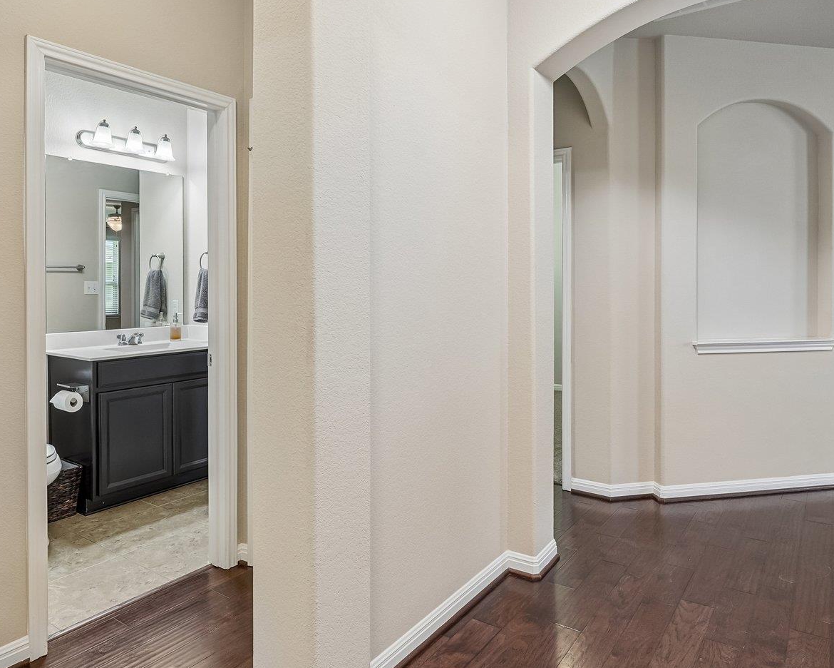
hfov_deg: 72.5
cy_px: 284
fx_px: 568
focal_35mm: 23
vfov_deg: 60.6
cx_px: 448
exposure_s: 1/15
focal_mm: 14
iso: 400
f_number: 8
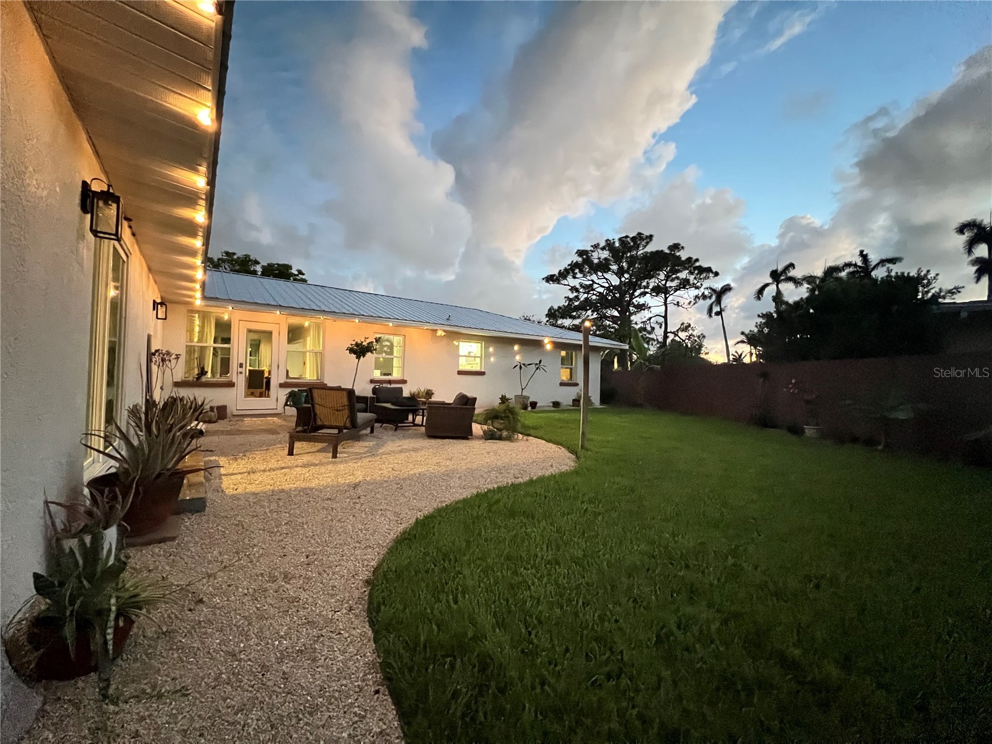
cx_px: 496
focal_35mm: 13
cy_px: 372
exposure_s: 1/16
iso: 2000
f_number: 1.8
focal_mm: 1.57
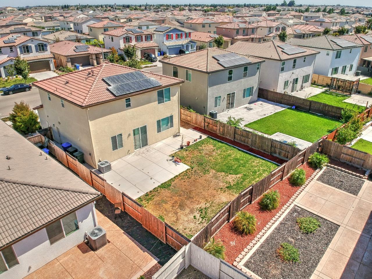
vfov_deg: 54.9
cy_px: 140
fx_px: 269
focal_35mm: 25
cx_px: 186
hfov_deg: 69.4
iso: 100
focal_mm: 4.5
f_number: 2.6
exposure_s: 1/1600
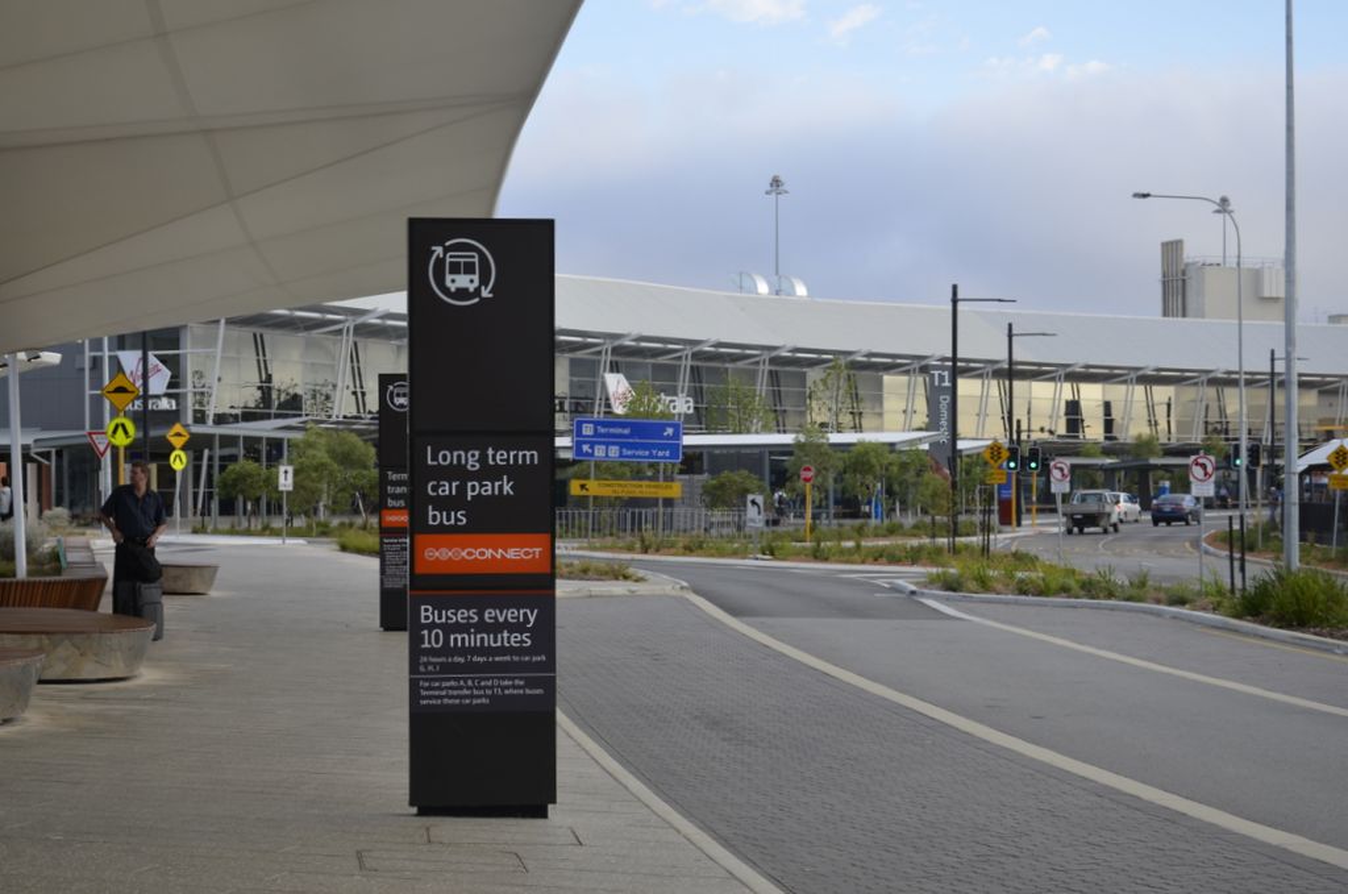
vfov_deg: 18.9
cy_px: 447
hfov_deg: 28.1
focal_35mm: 72
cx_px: 674
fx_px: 2691
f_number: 7.1
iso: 200
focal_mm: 48
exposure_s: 1/200
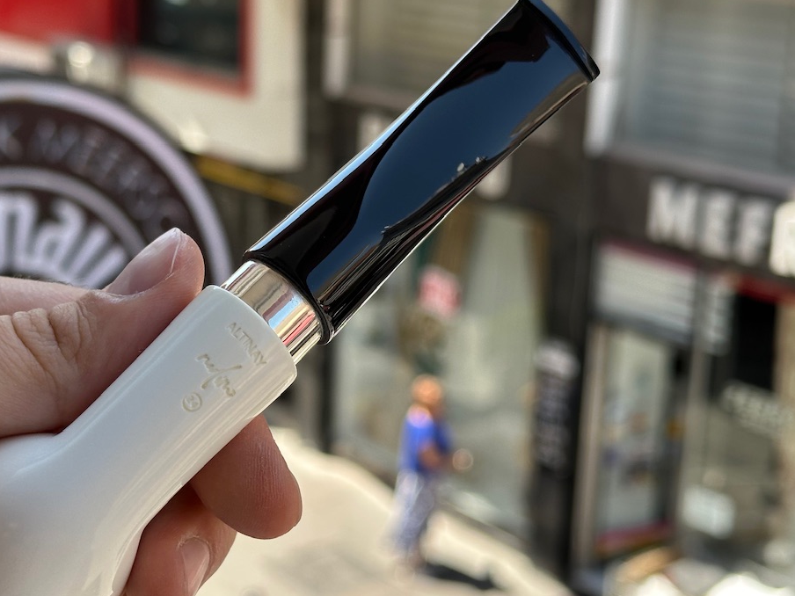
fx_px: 1562
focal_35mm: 68
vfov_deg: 21.6
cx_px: 278
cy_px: 320
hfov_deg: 28.4
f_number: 1.78
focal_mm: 6.86
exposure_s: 1/803
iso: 64
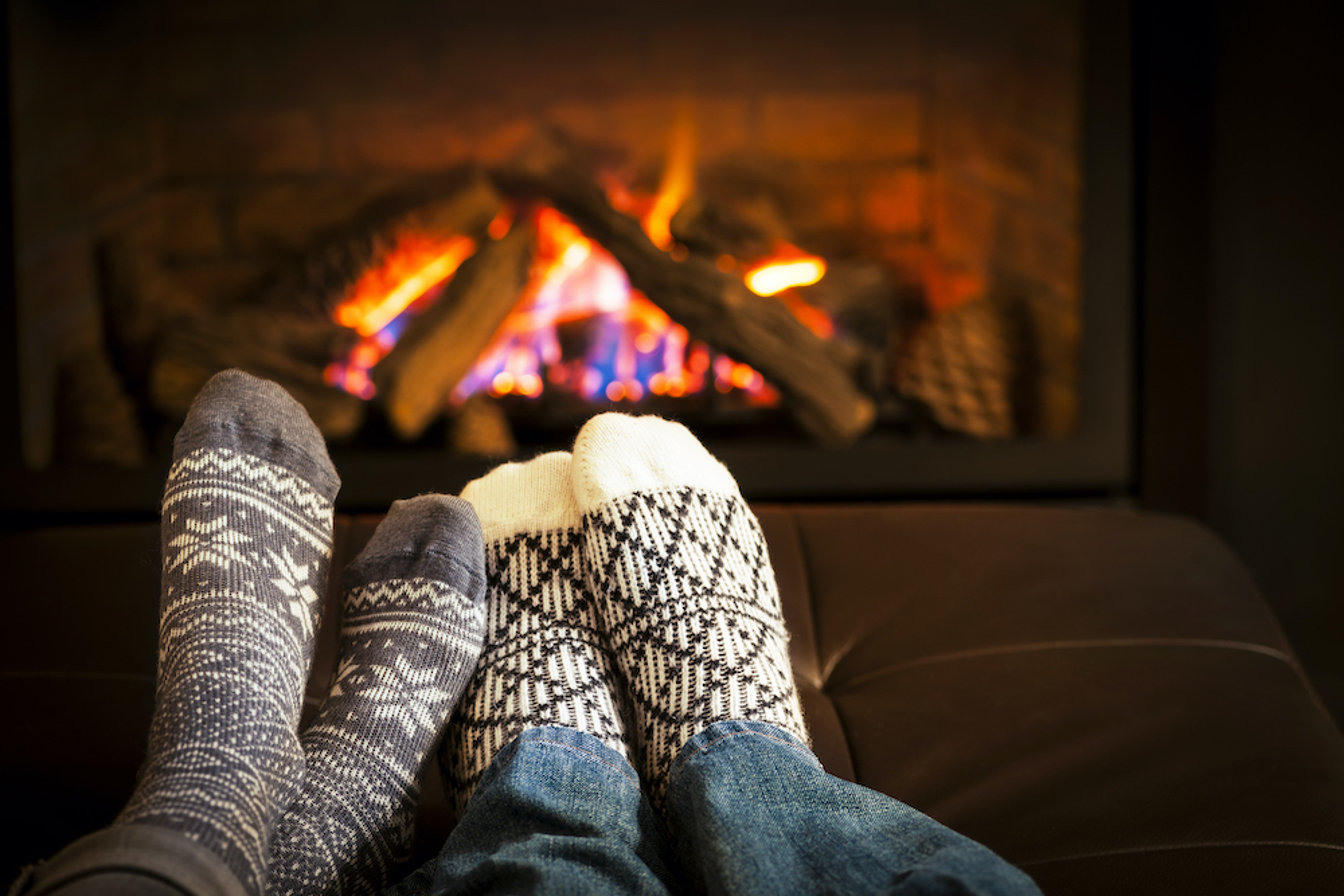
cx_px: 672
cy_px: 448
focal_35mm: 105
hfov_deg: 19.5
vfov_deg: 13.0
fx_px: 3920
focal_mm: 105
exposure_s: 1.3
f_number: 5
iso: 100
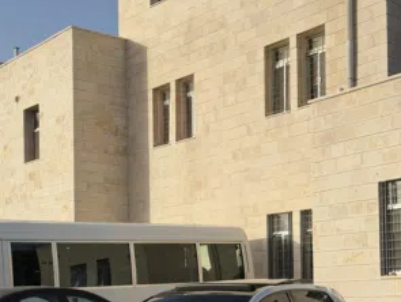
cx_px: 198
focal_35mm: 65
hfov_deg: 29.8
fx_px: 754
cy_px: 257
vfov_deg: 22.2
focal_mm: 6.76
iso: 64
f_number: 1.78
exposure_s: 1/5208
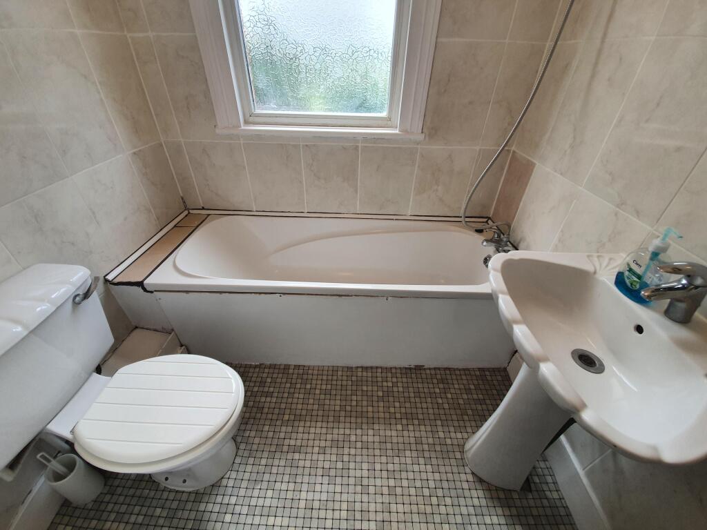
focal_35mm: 13
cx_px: 354
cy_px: 265
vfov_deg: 89.9
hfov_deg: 106.2
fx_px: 266
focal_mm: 1.8
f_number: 2.2
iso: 64
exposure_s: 1/100
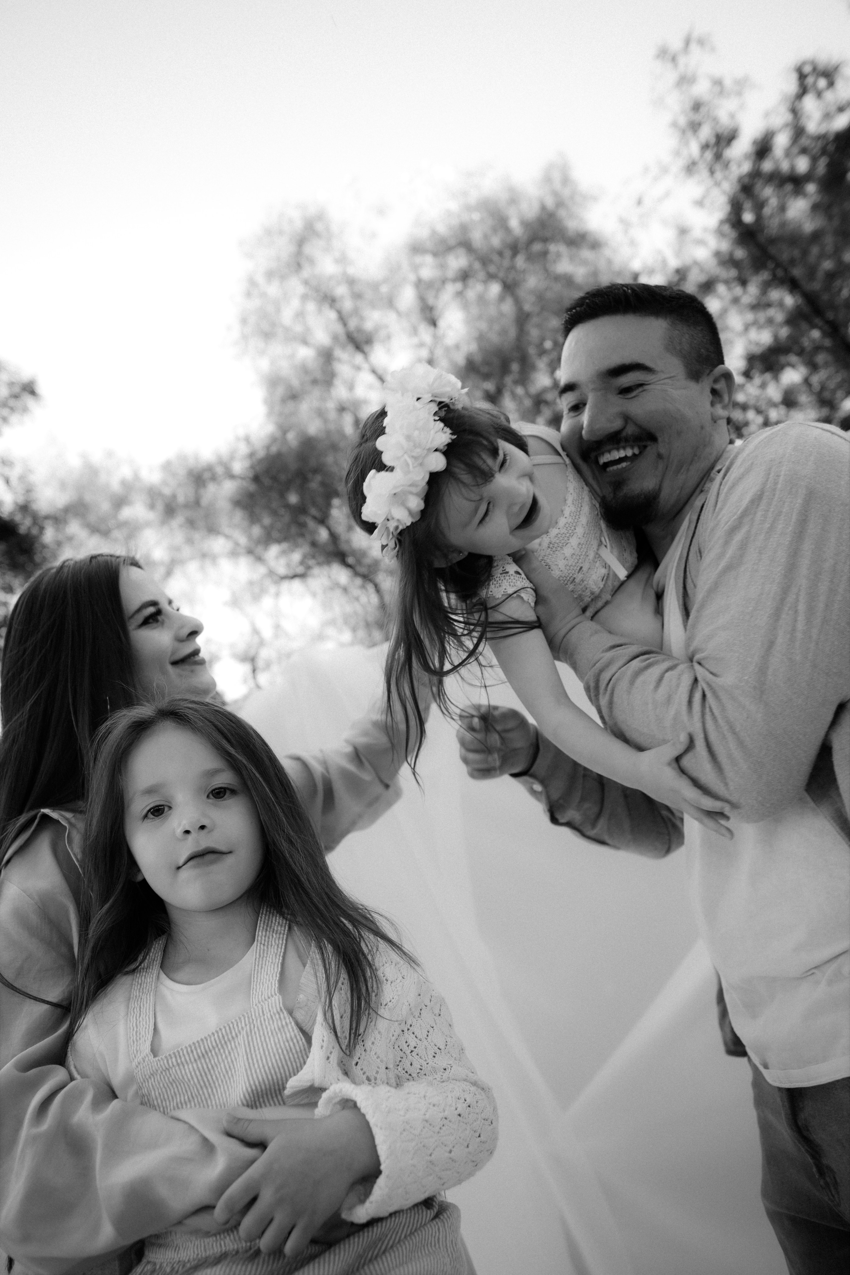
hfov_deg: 53.1
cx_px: 425
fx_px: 850
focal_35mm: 24
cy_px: 638
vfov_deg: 73.7
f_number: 2
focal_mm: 16
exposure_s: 1/250
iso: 100
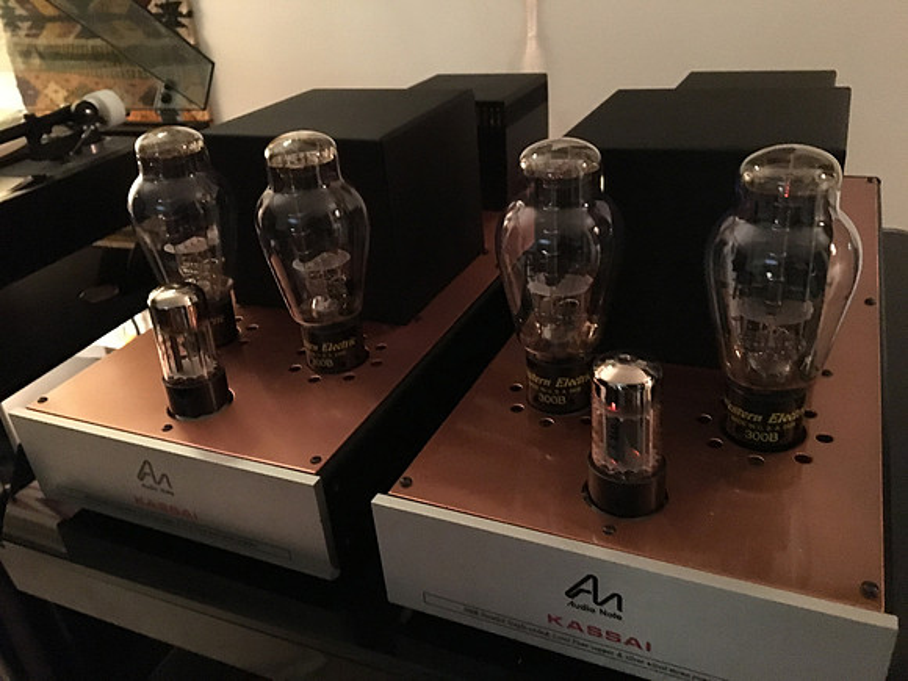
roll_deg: +6.5
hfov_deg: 61.7
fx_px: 761
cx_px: 454
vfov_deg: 48.2
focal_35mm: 29
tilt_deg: -28.9
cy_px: 340
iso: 1000
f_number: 2.2
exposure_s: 1/15
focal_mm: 4.15
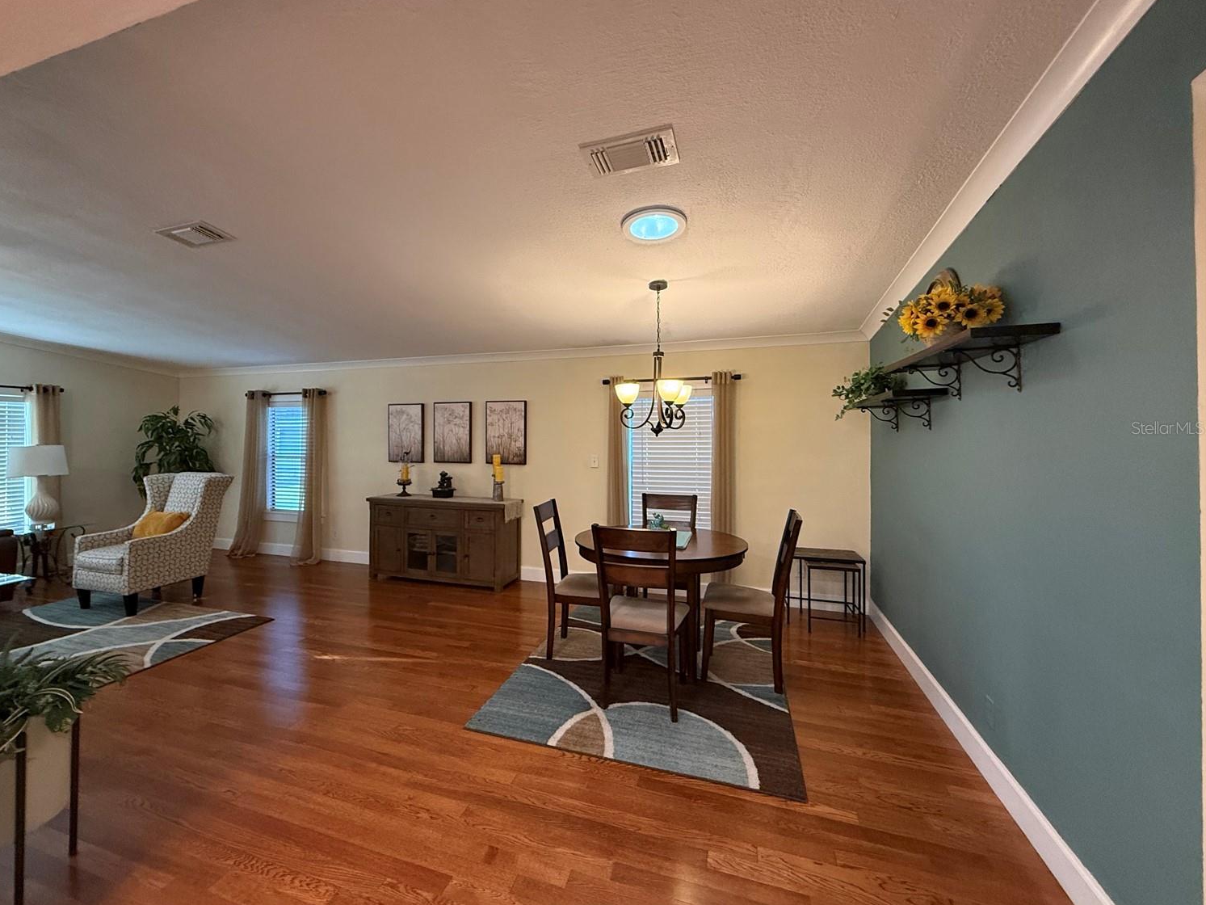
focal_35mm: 15
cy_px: 427
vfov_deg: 81.7
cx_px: 561
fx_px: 523
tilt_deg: +0.8
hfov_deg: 98.0
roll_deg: -0.2
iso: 320
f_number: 2.2
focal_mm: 2.22
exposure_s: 1/60
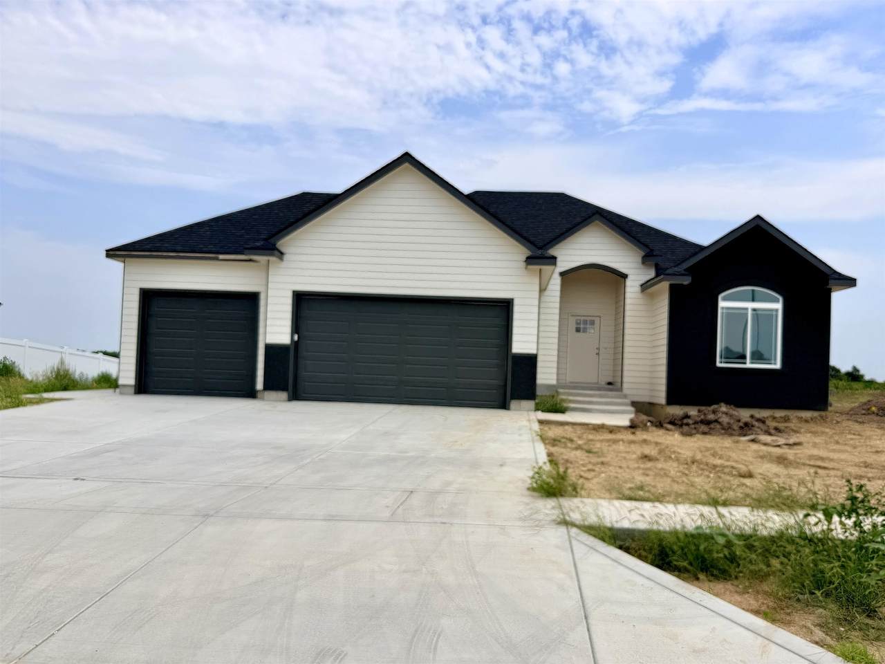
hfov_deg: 71.6
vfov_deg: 56.8
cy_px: 332
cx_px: 442
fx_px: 614
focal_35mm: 24
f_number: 1.78
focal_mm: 6.76
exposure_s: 1/14286
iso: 80
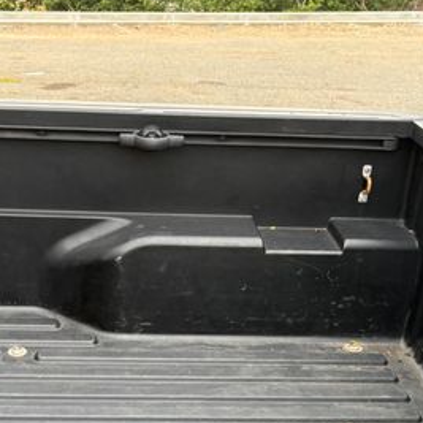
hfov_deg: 30.9
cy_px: 355
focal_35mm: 55
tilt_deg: -31.5
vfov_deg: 30.1
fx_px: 760
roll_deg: +0.9
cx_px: 151
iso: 100
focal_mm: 5.96
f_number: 1.6
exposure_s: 1/129
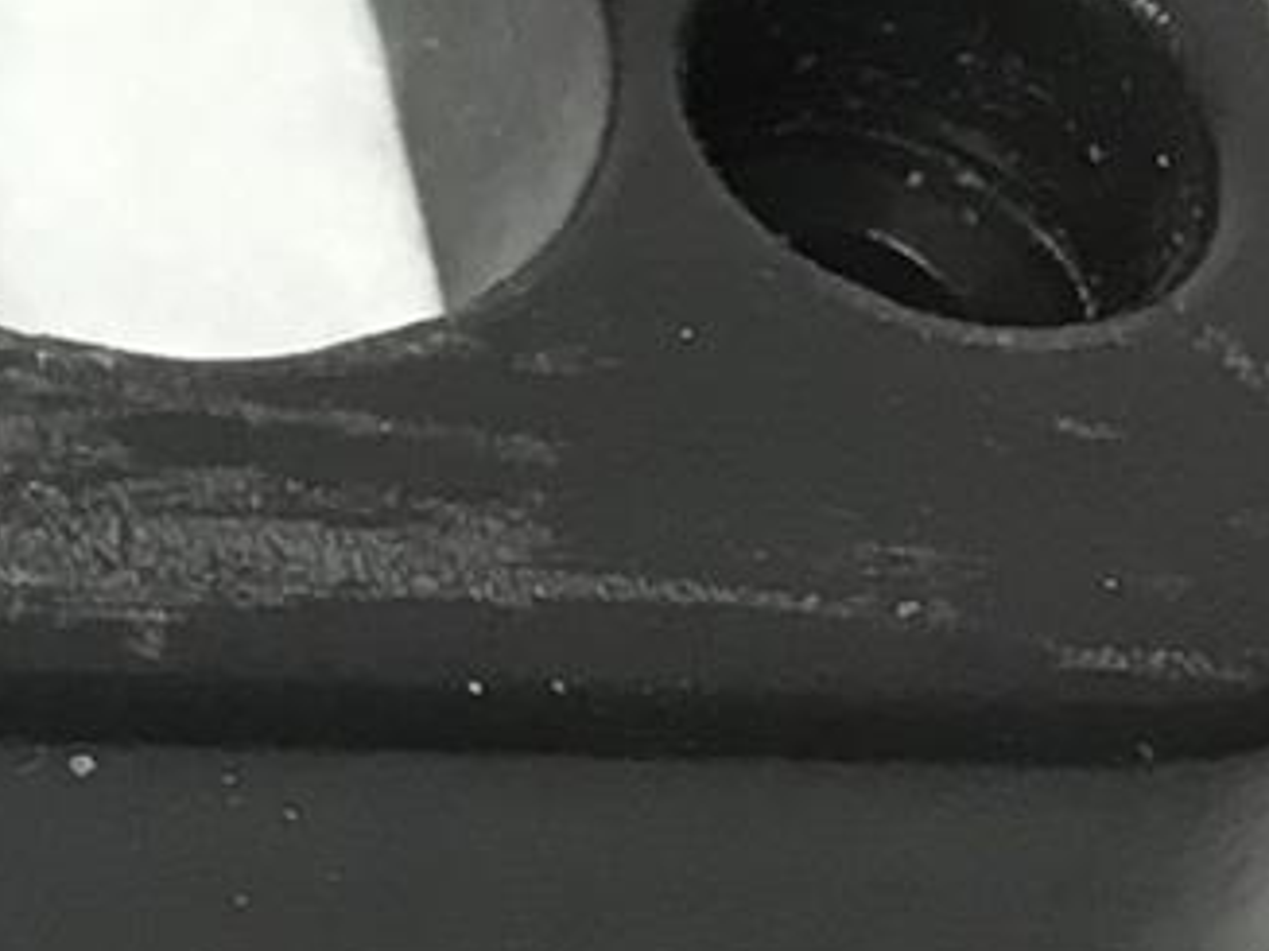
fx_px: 7366
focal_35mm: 201
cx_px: -1376
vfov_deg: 7.3
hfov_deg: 9.2
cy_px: -223
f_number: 2.4
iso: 64
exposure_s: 1/30
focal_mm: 3.3
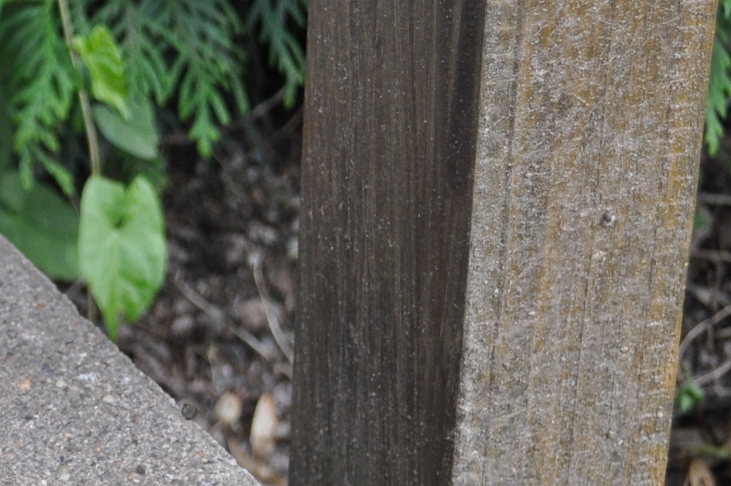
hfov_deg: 12.0
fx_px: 3282
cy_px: 245
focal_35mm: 162
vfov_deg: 8.5
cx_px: -419
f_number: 4.5
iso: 400
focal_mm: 29
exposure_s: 1/80
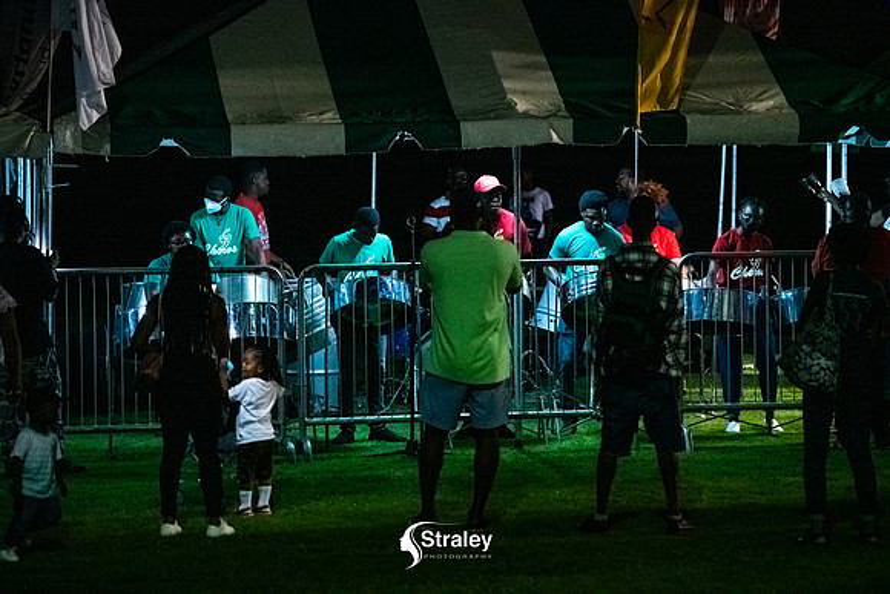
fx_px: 3338
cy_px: 297
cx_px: 445
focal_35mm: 135
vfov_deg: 10.2
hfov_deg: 15.2
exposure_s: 1/200
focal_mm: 135
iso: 3200
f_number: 3.5
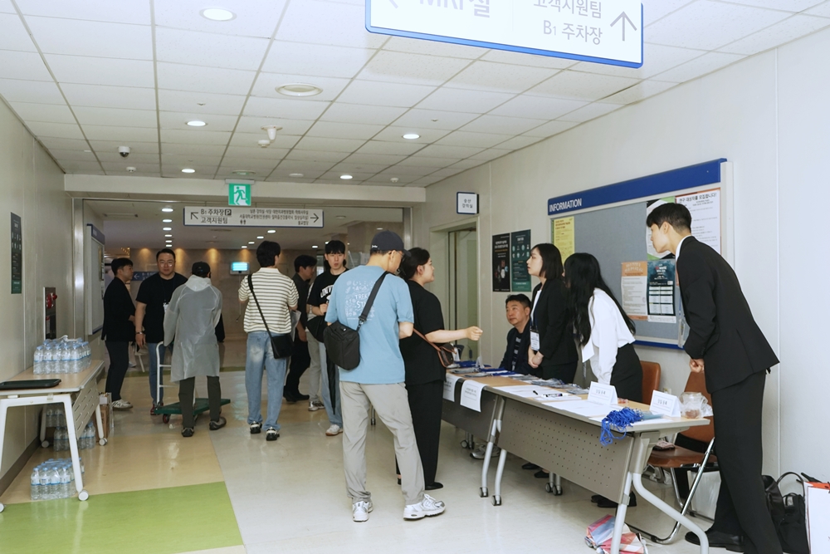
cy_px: 277
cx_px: 415
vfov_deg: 45.0
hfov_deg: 63.7
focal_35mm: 29
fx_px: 669
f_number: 8
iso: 400
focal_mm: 29
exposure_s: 1/100
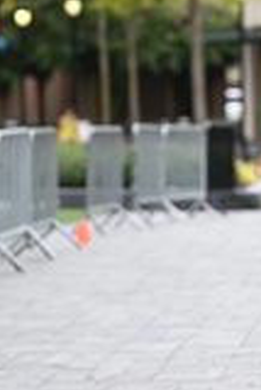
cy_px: 66
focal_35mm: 320
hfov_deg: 4.3
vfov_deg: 6.4
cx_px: 387
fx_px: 3472
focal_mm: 93
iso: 640
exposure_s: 1/1600
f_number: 2.8
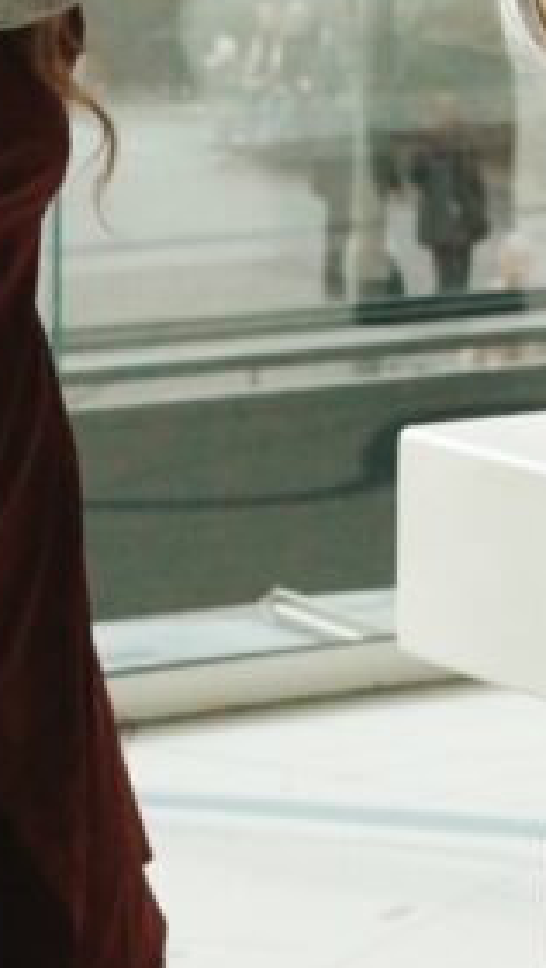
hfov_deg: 7.9
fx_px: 3928
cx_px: 446
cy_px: -19
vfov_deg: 13.8
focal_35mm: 153
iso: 1600
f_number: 3.5
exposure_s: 1/640
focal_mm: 26
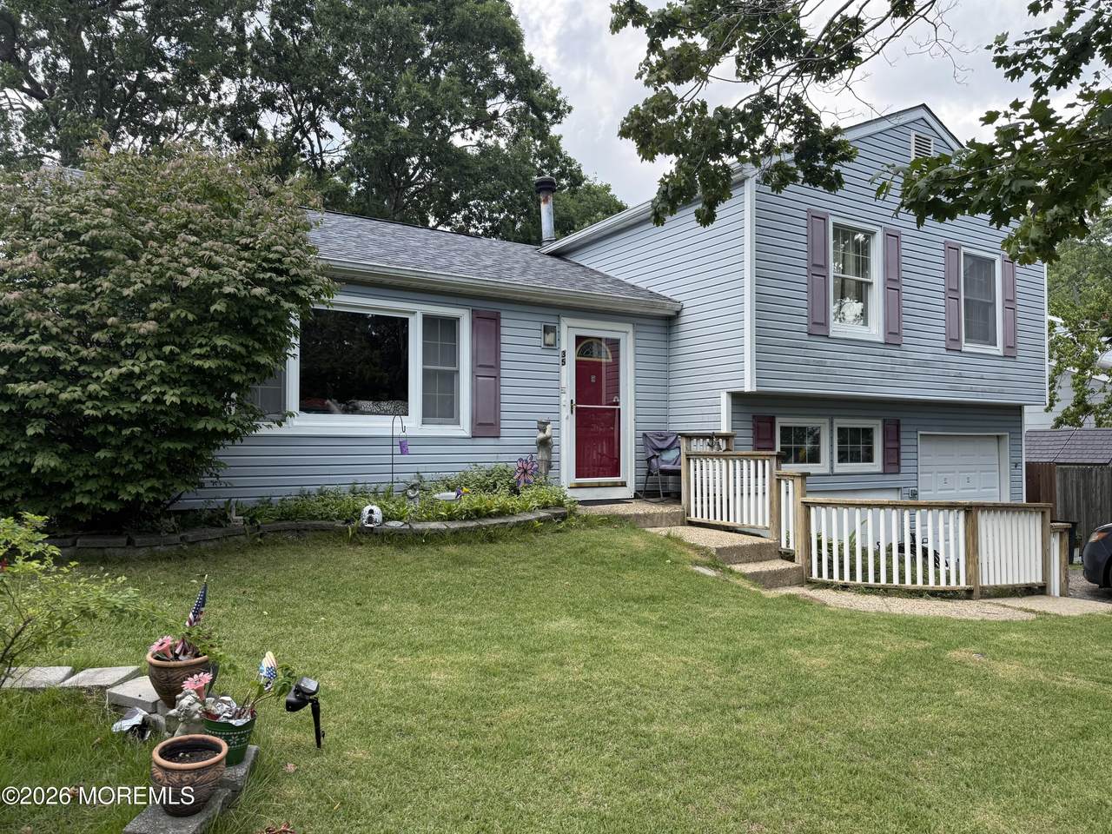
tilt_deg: +1.8
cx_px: 556
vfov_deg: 56.8
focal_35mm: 24
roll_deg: -0.5
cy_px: 417
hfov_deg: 71.6
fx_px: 771
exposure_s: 1/1361
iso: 100
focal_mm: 6.76
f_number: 1.78
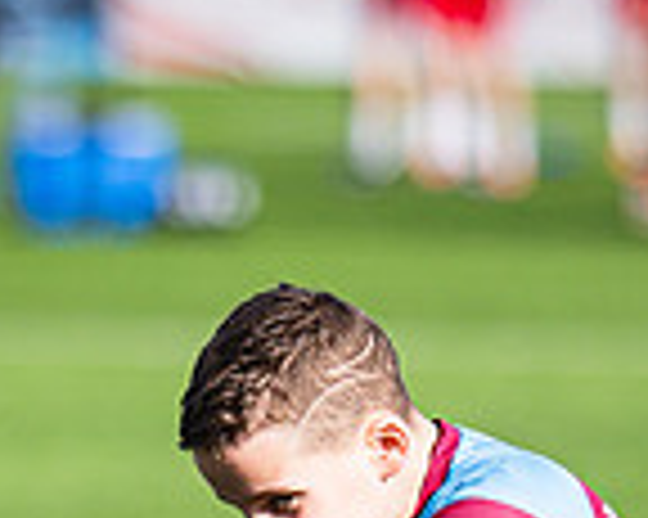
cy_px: 982
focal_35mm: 889
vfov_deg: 1.7
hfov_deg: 2.2
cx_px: 89
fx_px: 17038
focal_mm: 135
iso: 80
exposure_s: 1/2500
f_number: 1.8
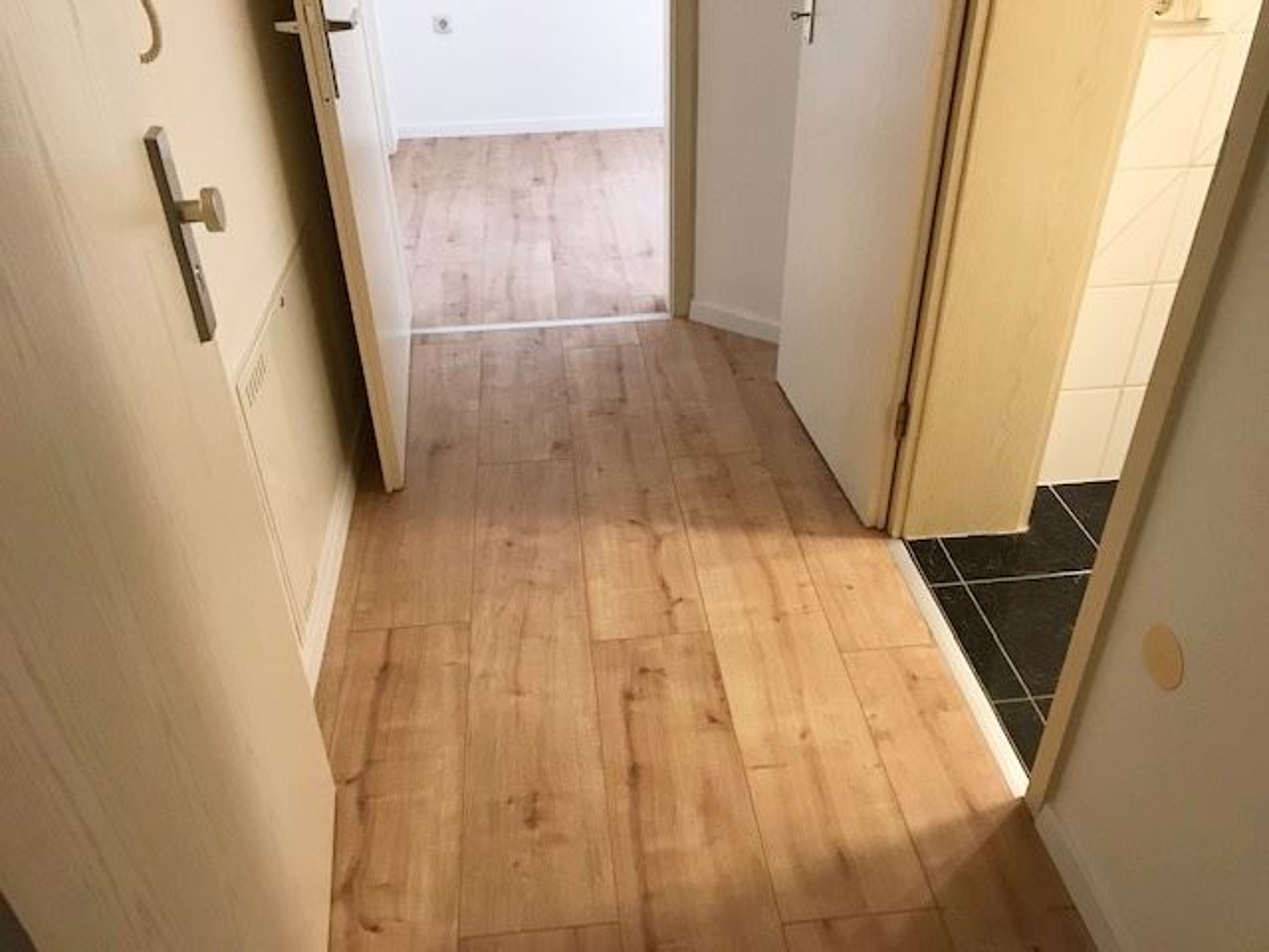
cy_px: 476
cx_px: 634
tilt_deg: -34.0
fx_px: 1026
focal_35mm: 28
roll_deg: +1.7
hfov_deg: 63.4
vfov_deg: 49.7
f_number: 1.8
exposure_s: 1/17
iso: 80
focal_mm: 3.99
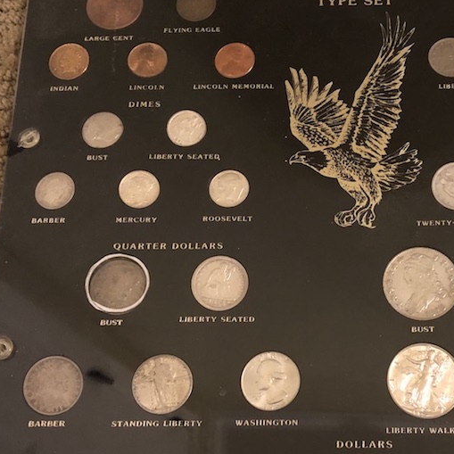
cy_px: 278
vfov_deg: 34.5
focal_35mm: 49
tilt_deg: -72.2
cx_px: 327
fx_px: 727
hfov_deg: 34.1
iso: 100
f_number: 1.8
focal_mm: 3.99
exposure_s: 1/4
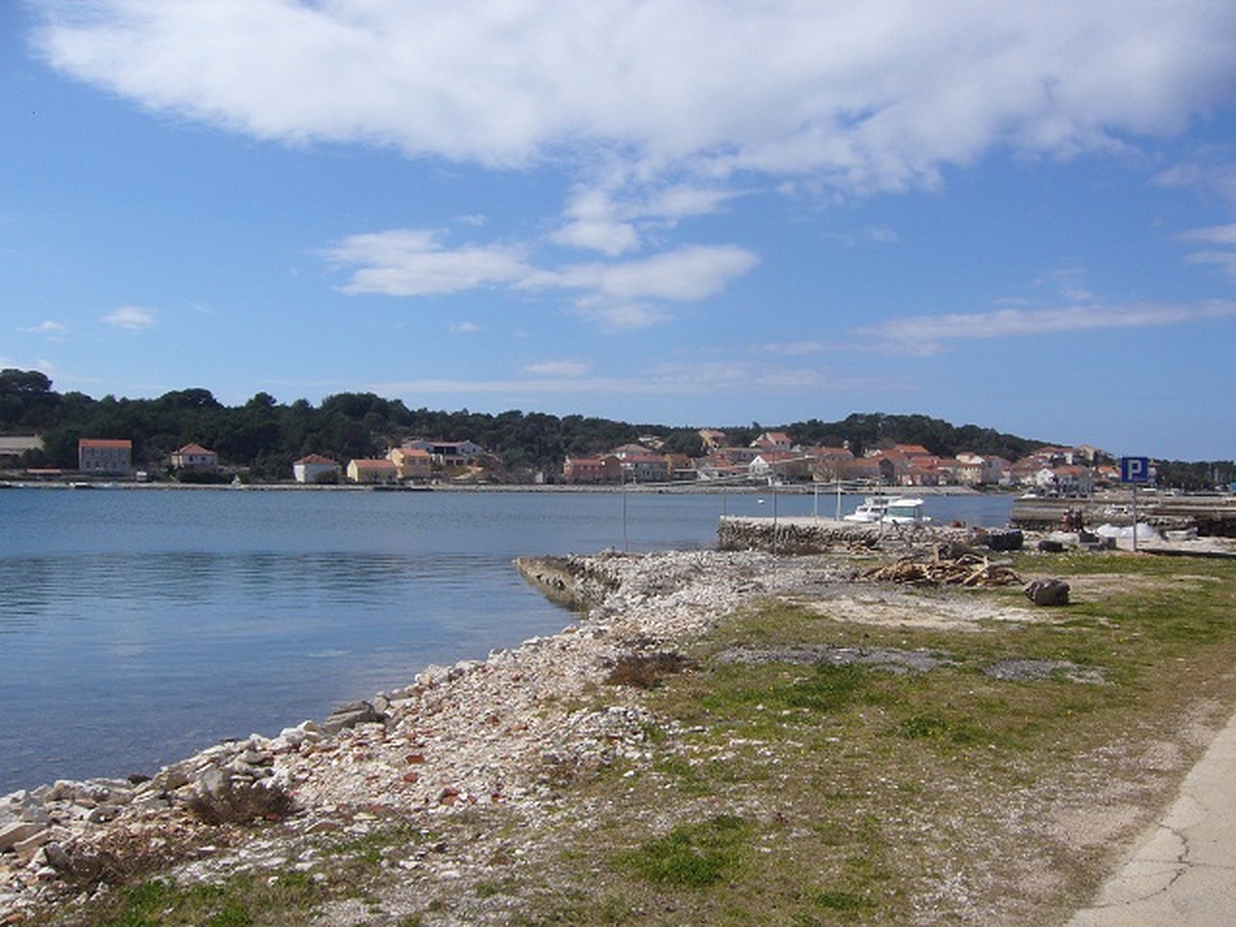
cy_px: 464
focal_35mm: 35
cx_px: 618
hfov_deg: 52.6
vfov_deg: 40.7
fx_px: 1250
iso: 80
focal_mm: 5.8
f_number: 5.6
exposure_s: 1/640
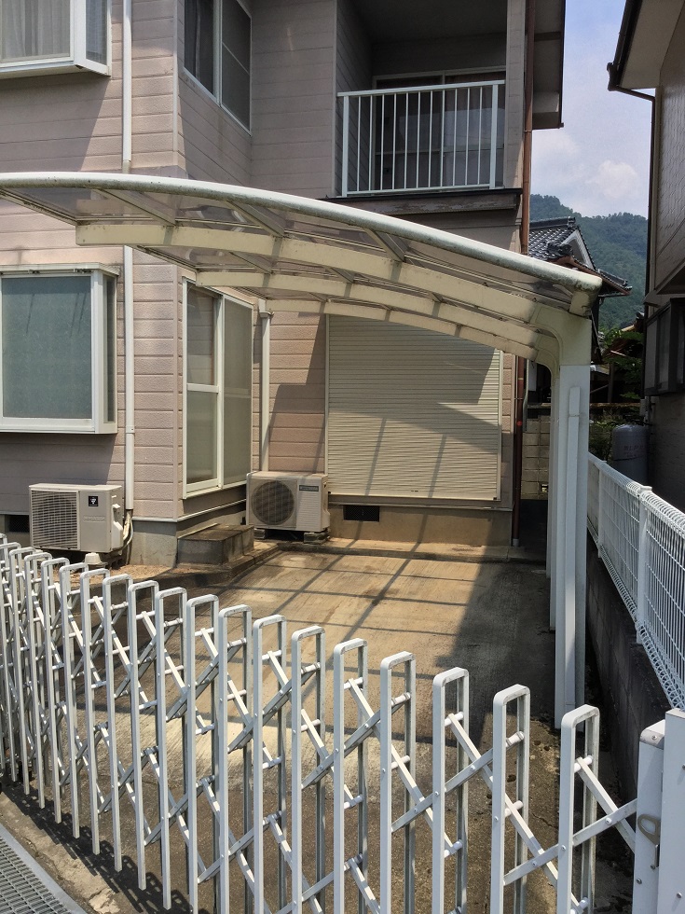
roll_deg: -0.1
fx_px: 818
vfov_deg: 58.4
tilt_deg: -3.3
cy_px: 457
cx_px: 342
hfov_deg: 45.4
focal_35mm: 31
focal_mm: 3.3
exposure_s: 1/1733
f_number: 2.4
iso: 25
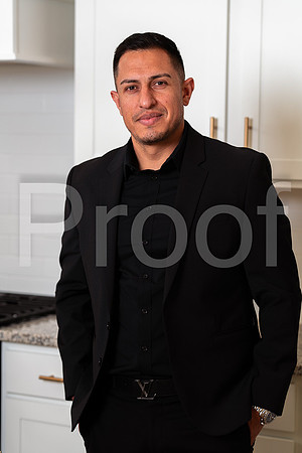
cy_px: 226
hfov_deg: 16.1
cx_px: 151
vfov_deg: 23.9
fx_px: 1069
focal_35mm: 85
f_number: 3.2
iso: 50
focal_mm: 85
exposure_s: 1/160
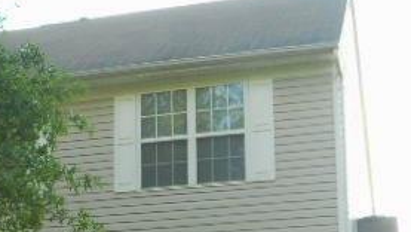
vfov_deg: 12.7
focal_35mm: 93
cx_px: -21
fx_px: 1014
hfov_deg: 21.9
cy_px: 269
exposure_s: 1/100
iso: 80
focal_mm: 6.7
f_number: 3.9
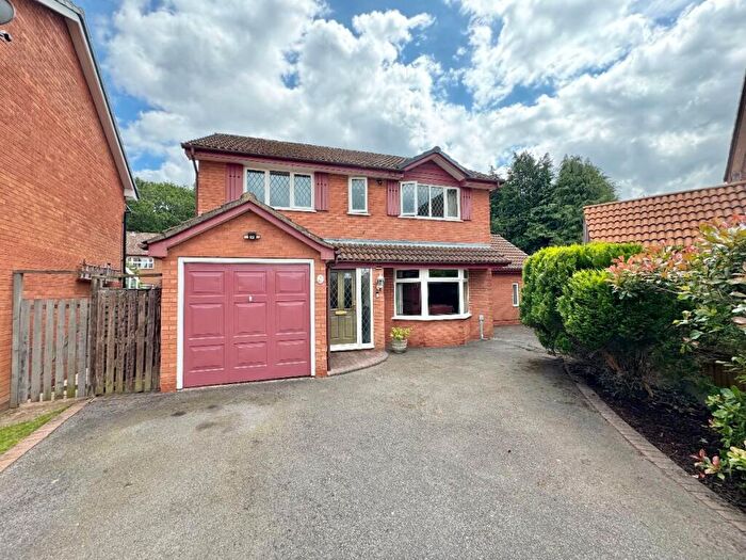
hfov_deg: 102.1
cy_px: 280
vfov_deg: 85.7
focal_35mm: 14
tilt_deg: +1.2
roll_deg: +0.3
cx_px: 373
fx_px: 302
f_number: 2.2
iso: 40
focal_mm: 2.22
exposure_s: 1/485
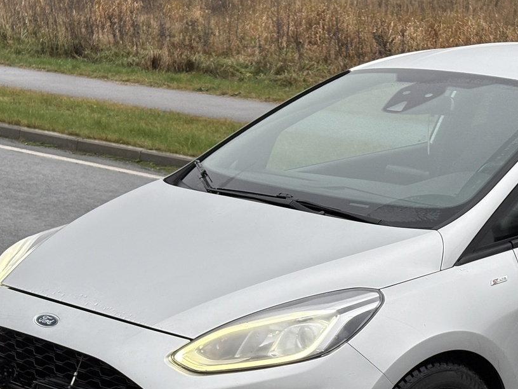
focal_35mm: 102
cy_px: 285
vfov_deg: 14.5
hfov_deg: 19.1
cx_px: 411
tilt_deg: -11.5
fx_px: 1526
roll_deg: -0.2
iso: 80
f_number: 1.6
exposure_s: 1/51
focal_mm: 5.96
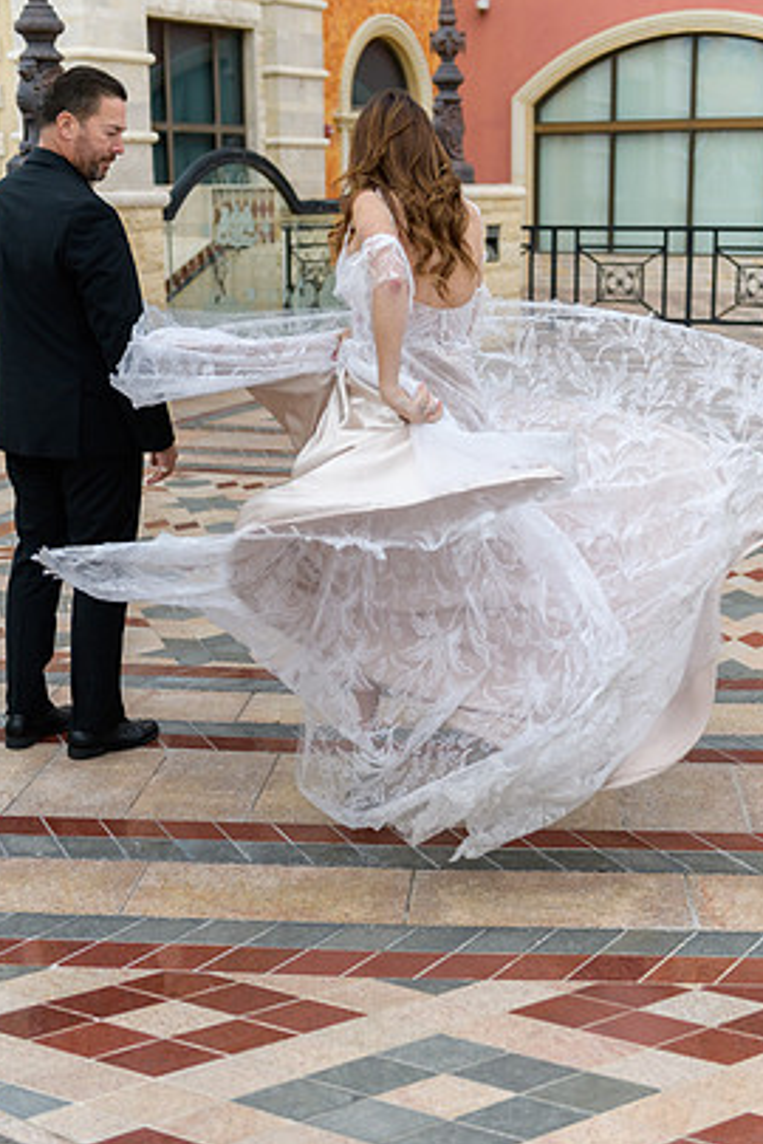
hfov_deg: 27.0
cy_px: 607
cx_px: 407
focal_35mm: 50
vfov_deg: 39.6
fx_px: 1589
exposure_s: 1/3200
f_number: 2.8
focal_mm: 45
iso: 400
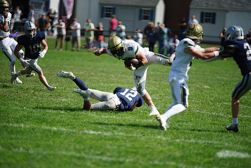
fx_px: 2092
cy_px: 84
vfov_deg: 4.6
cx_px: 126
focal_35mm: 300
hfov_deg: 6.9
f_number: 2.8
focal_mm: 300
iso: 400
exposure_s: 1/5000
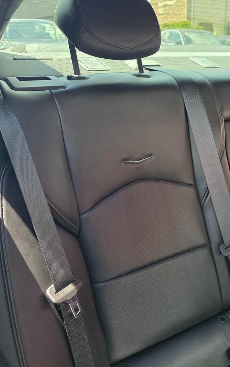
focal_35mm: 34
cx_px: 193
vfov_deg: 56.7
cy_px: 180
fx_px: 341
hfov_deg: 35.7
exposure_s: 1/120
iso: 320
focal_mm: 6.3
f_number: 1.7
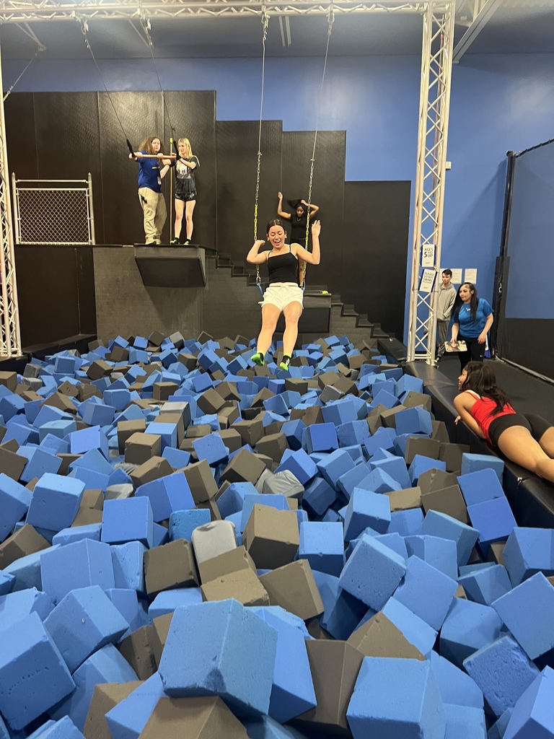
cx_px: 277
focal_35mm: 26
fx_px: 555
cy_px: 370
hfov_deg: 53.1
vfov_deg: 67.3
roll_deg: -0.7
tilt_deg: -7.3
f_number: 1.5
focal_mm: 5.7
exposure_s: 1/60
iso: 200
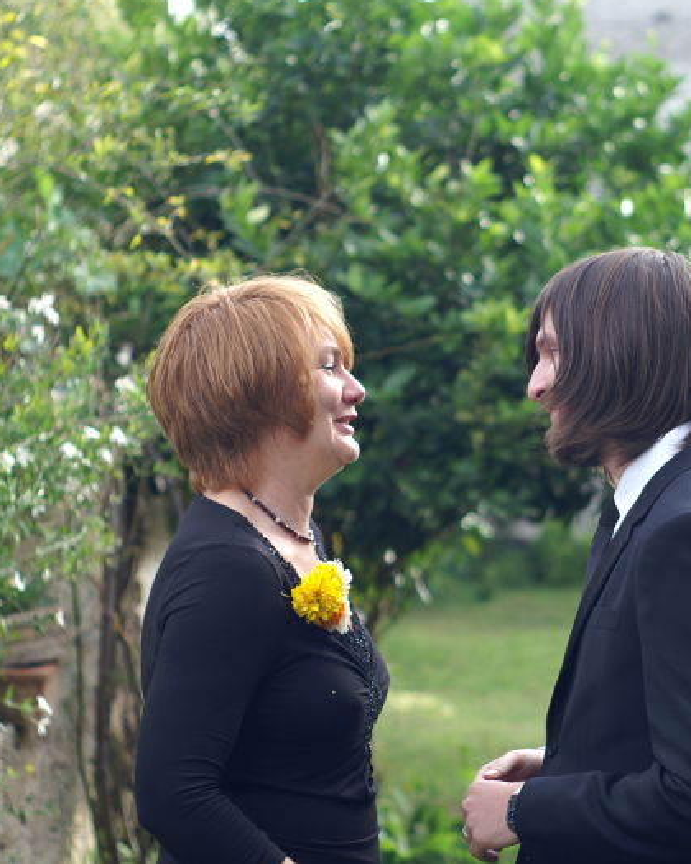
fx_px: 2735
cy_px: 429
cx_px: 468
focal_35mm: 107
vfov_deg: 17.9
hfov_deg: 14.4
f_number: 2.4
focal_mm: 50
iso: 100
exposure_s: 1/350
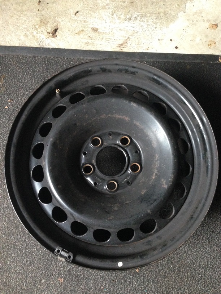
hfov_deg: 42.9
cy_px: 147
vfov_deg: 55.4
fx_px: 281
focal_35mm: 33
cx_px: 110
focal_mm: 4.12
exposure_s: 1/15
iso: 400
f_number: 2.4
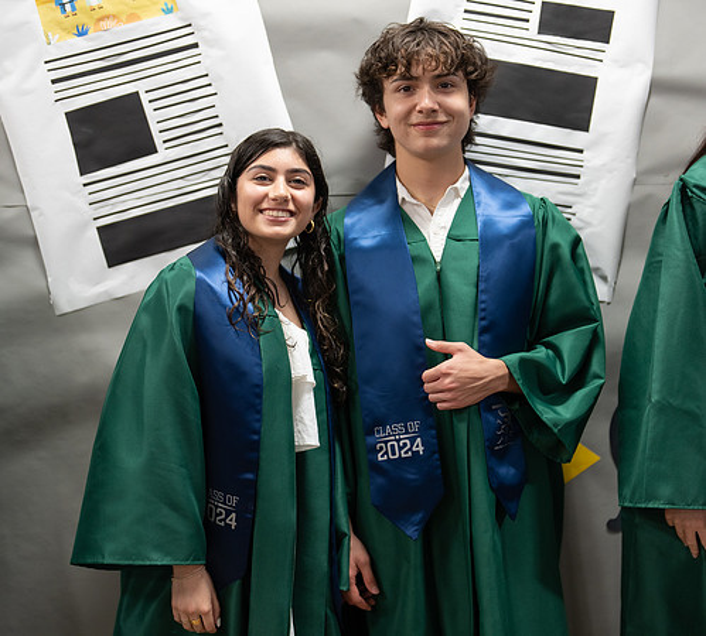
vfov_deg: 26.0
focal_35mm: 63
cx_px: 388
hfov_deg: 28.7
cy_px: 312
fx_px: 1381
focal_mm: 50
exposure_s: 1/320
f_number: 1.2
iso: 500
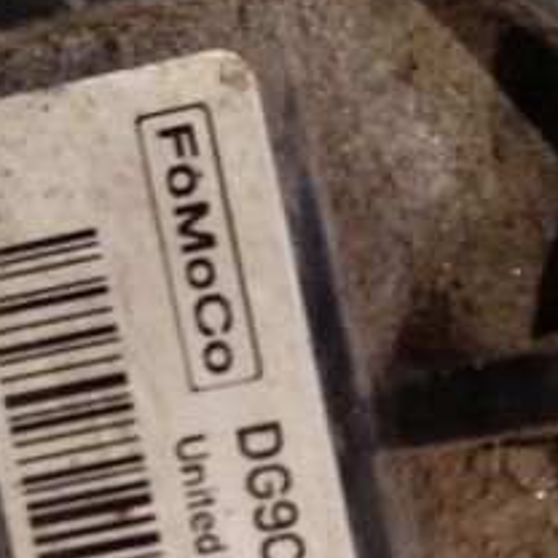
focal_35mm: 98
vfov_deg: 17.5
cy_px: 478
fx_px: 1787
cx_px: 252
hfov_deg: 17.7
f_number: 1.7
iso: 400
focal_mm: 5.31
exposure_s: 1/17
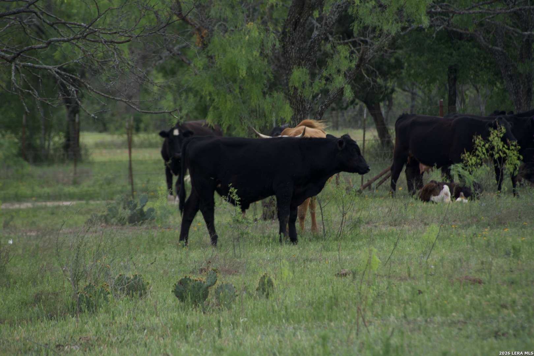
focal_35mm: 420
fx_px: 6230
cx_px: 267
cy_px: 178
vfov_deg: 3.3
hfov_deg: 4.9
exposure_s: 1/125
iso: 100
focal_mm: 280
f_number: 8
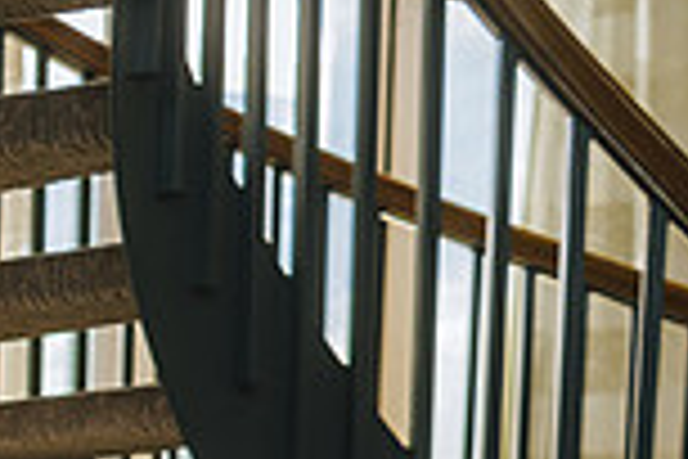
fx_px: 1739
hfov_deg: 19.6
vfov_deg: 13.8
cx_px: -328
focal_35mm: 91
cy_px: 754
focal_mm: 24
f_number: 2.8
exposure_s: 1/250
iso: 400
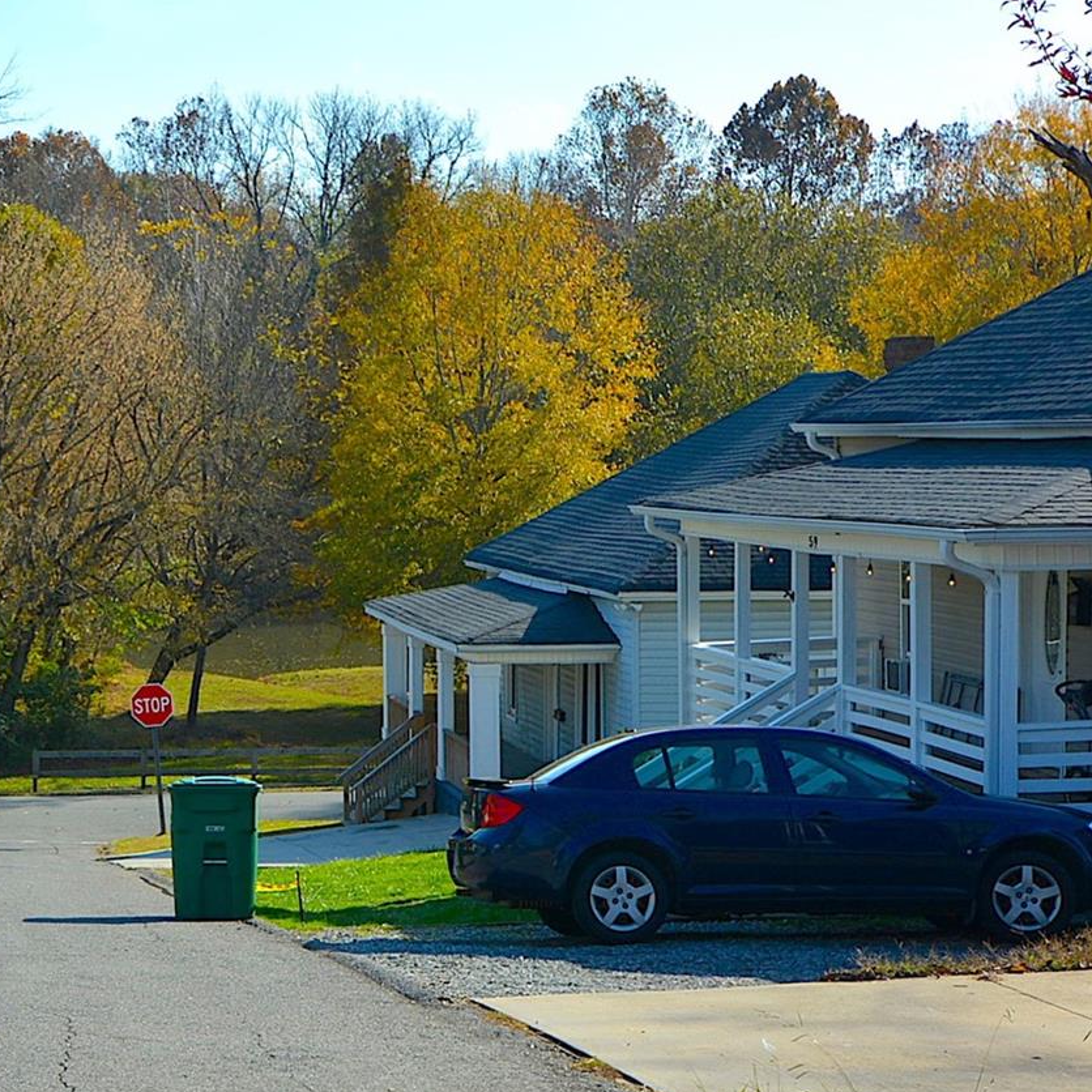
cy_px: 538
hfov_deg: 22.2
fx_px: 2677
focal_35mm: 75
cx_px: 7
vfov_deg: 23.1
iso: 125
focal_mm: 24
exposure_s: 1/250
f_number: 8
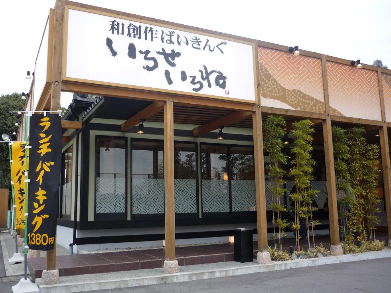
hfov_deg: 55.4
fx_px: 373
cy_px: 146
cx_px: 196
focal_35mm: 33
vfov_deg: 42.9
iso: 100
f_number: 2.8
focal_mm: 5.5
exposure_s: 1/250
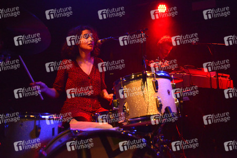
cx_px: 118
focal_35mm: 29
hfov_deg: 63.7
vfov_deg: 44.9
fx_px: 191
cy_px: 79
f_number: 4.5
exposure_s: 1/250
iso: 8063
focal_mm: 29
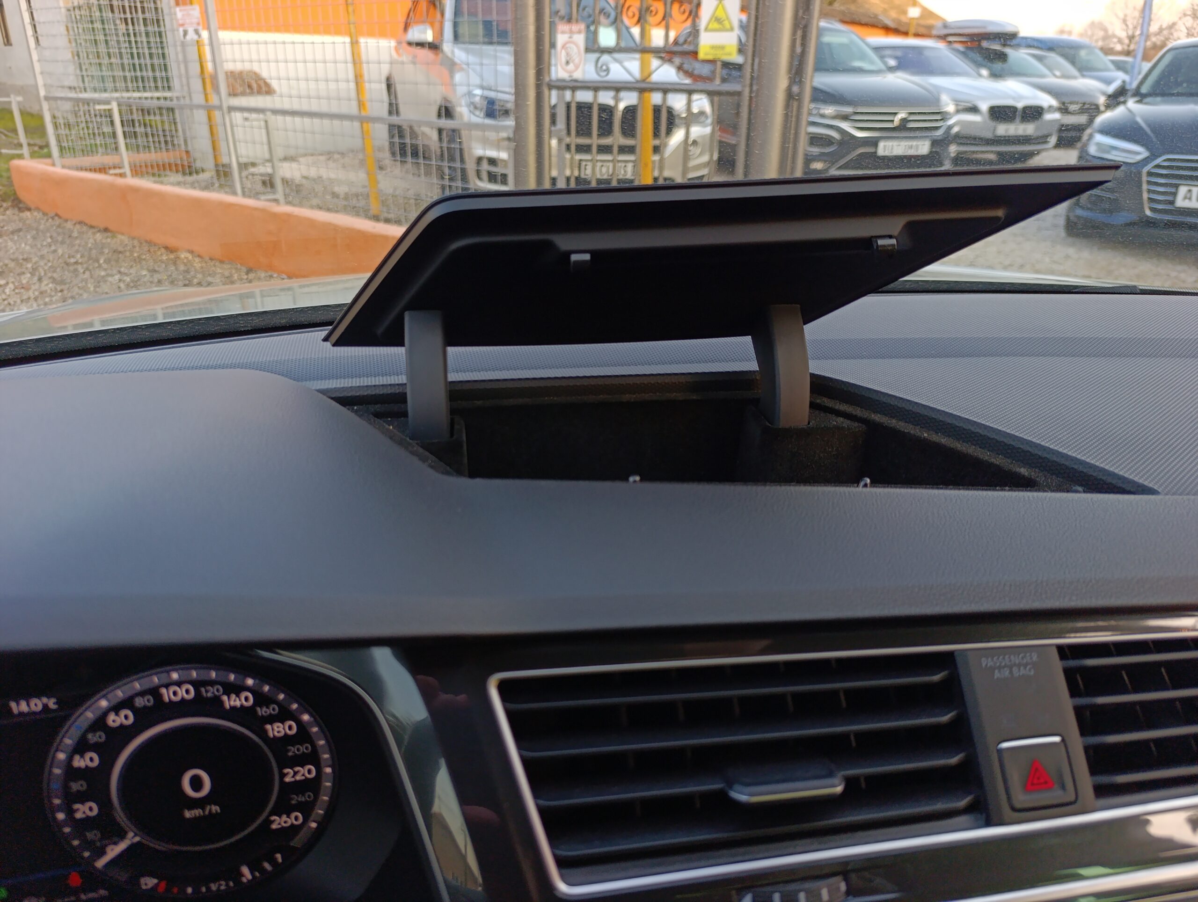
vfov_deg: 59.0
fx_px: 797
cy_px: 451
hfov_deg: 73.8
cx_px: 599
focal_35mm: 23
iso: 125
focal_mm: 6.14
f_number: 1.6
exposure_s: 1/100
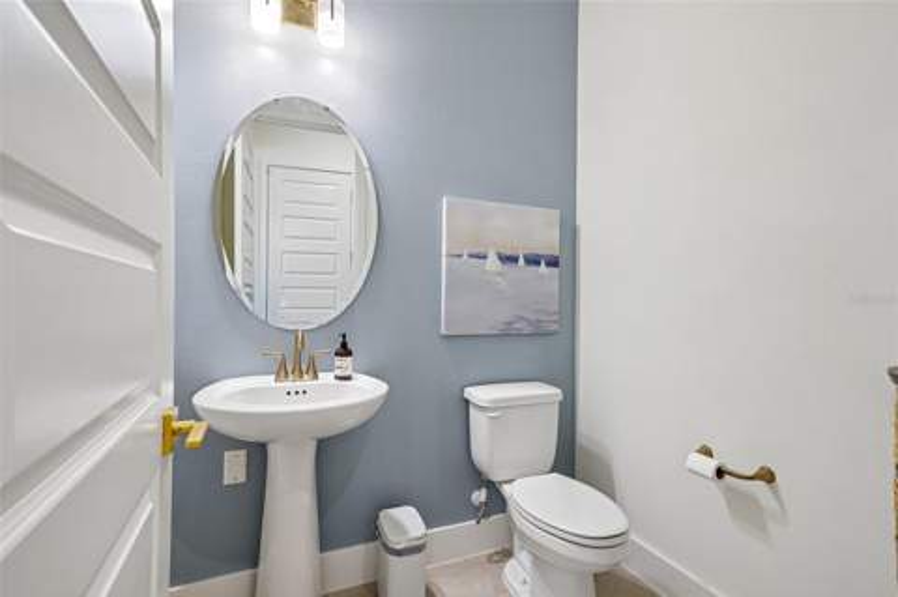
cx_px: 449
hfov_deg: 93.3
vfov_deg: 70.3
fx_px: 424
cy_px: 298
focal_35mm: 17
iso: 64
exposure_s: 1/1.67
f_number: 8
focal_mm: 17
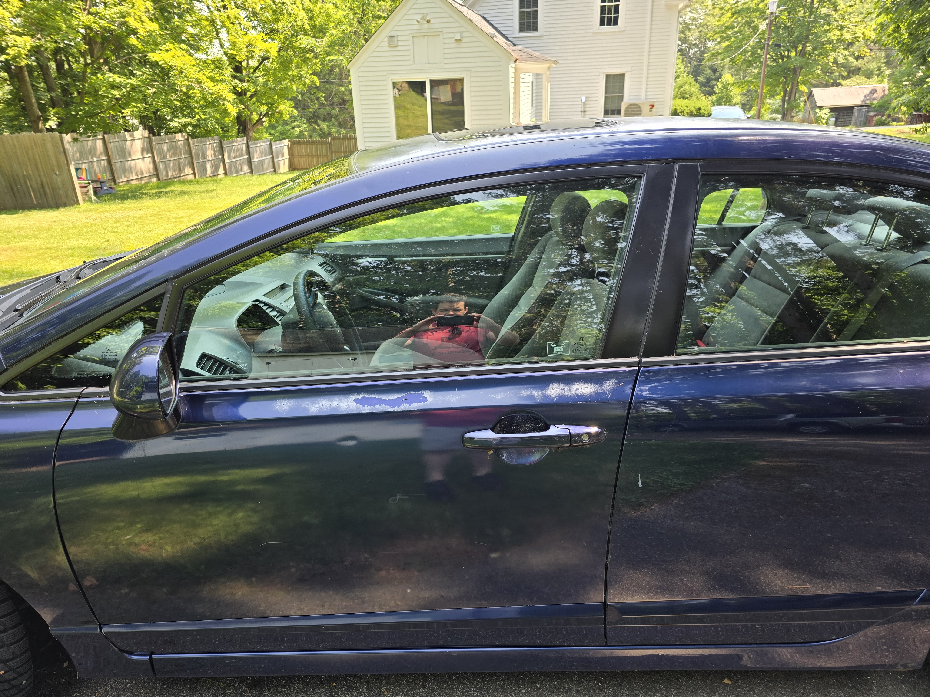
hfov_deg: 73.9
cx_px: 465
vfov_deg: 58.9
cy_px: 348
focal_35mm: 23
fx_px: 618
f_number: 1.7
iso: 32
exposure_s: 1/180
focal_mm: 6.3
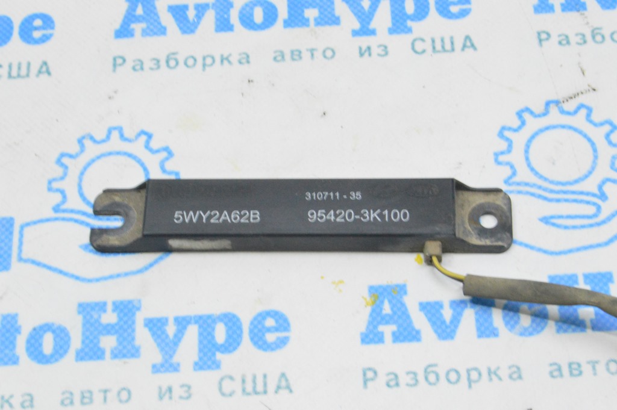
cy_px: 205
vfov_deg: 16.5
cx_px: 308
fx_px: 1413
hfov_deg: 24.6
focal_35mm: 82
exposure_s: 1/15
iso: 6400
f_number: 20
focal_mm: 55
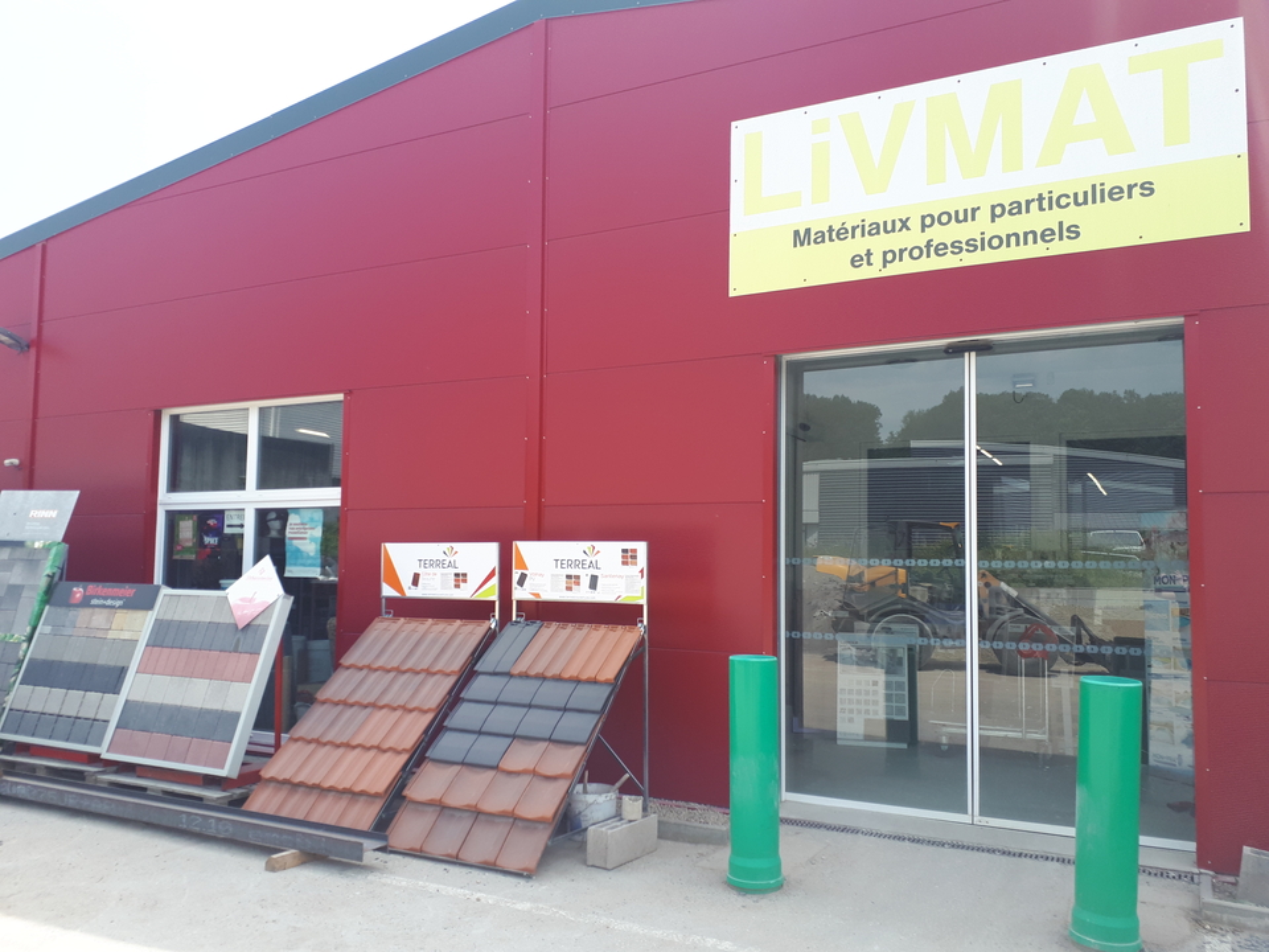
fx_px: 990
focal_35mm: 27
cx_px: 634
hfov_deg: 65.3
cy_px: 476
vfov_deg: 51.4
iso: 40
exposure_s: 1/558
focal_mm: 3.6
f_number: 1.9
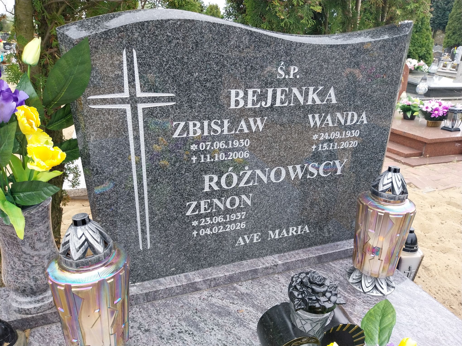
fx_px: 347
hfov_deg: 67.3
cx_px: 231
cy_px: 173
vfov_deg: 53.1
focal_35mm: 26
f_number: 1.8
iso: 25
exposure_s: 1/140
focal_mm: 4
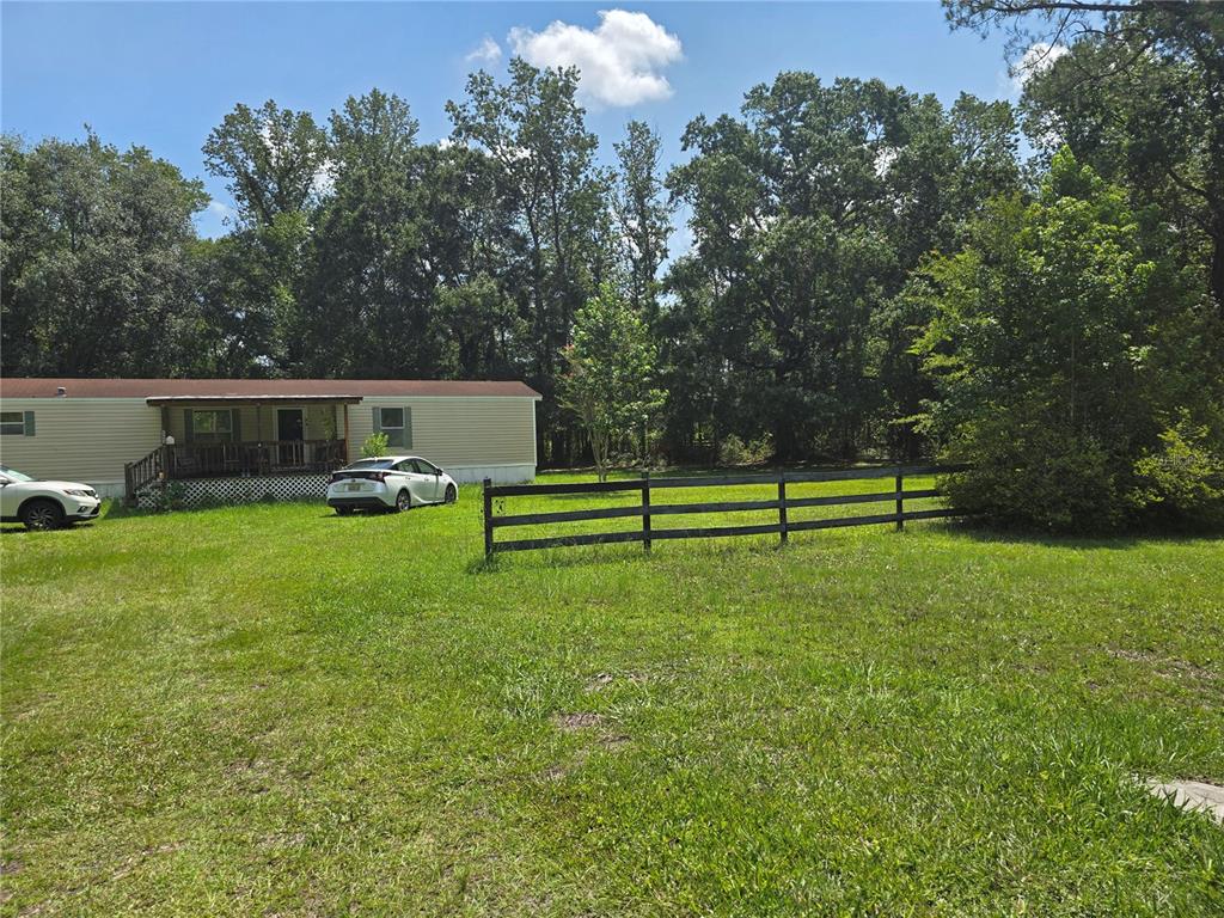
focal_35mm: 23
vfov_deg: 58.9
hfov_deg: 73.9
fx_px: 813
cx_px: 612
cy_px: 459
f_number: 1.7
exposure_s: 1/697
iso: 12
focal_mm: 6.3
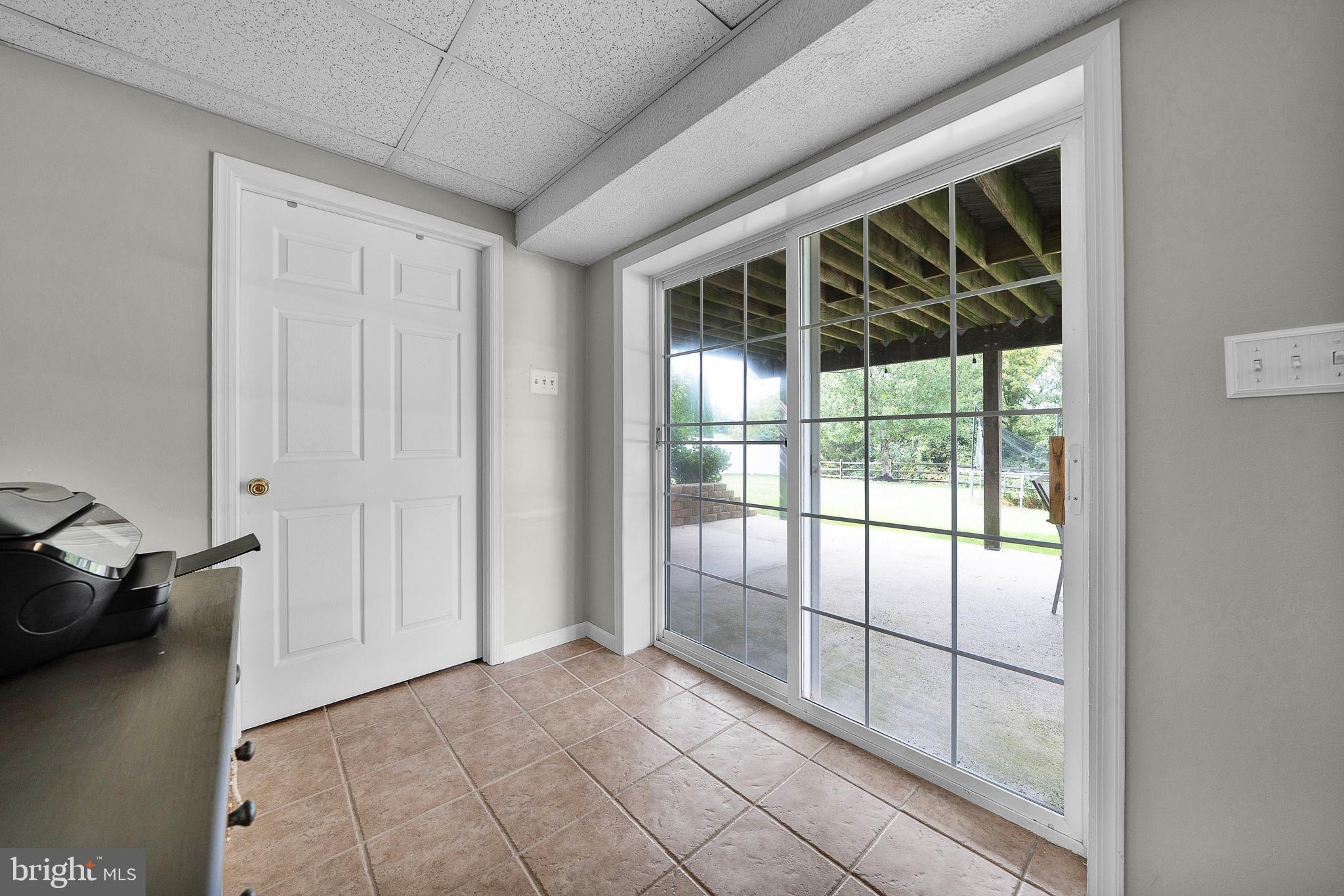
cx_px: 672
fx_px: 448
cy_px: 448
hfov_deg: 112.6
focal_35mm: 12
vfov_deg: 90.0
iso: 320
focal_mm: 12
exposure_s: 1/13
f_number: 6.3
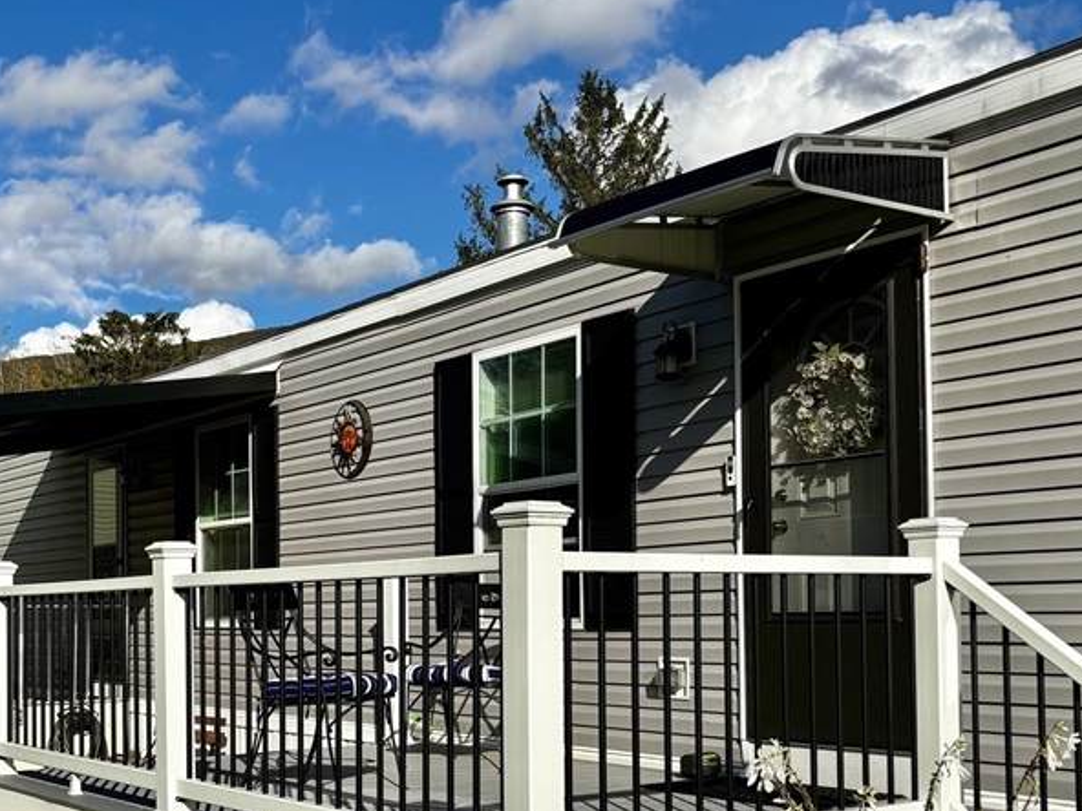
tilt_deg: +0.0
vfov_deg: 31.6
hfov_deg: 41.7
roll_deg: +0.3
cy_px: 605
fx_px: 1407
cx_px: 391
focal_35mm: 45
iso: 50
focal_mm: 5.96
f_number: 1.6
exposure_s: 1/5348
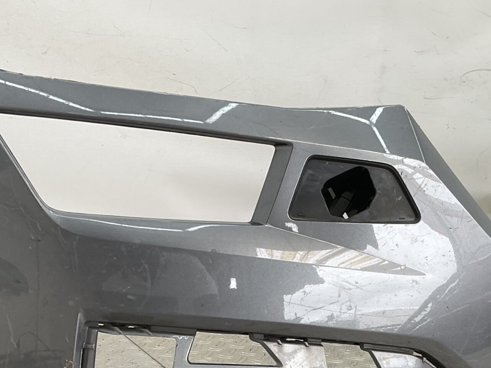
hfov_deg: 33.2
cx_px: 254
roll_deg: -4.8
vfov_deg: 24.2
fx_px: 823
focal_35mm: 58
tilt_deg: -21.0
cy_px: 363
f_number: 1.8
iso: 16
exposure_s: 1/110
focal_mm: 3
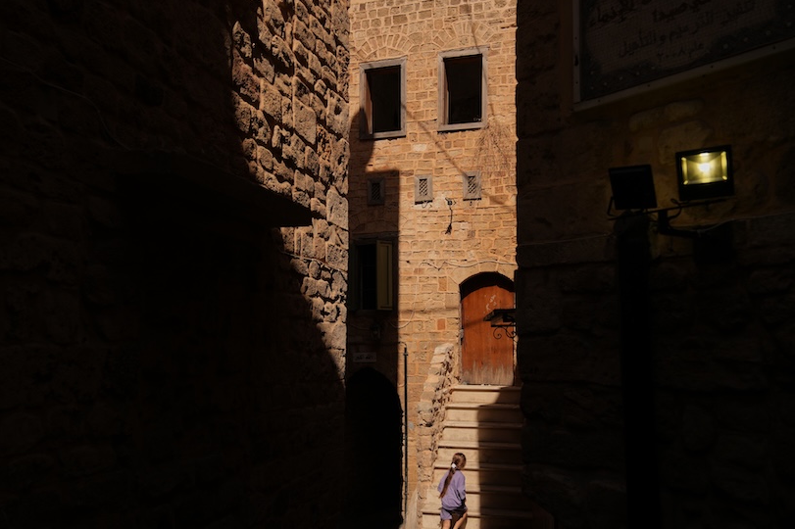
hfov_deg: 63.6
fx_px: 640
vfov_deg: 44.7
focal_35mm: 29
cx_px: 417
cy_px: 316
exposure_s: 1/3200
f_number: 2.8
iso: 100
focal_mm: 24
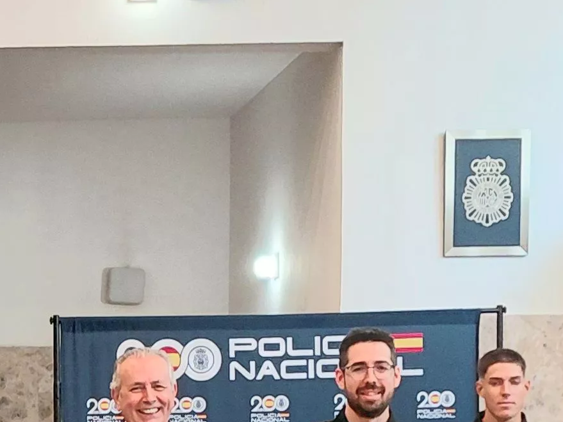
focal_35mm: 116
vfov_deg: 12.6
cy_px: 436
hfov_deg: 16.4
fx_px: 1886
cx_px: -72
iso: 200
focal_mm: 4.69
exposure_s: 1/50.3
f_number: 1.8
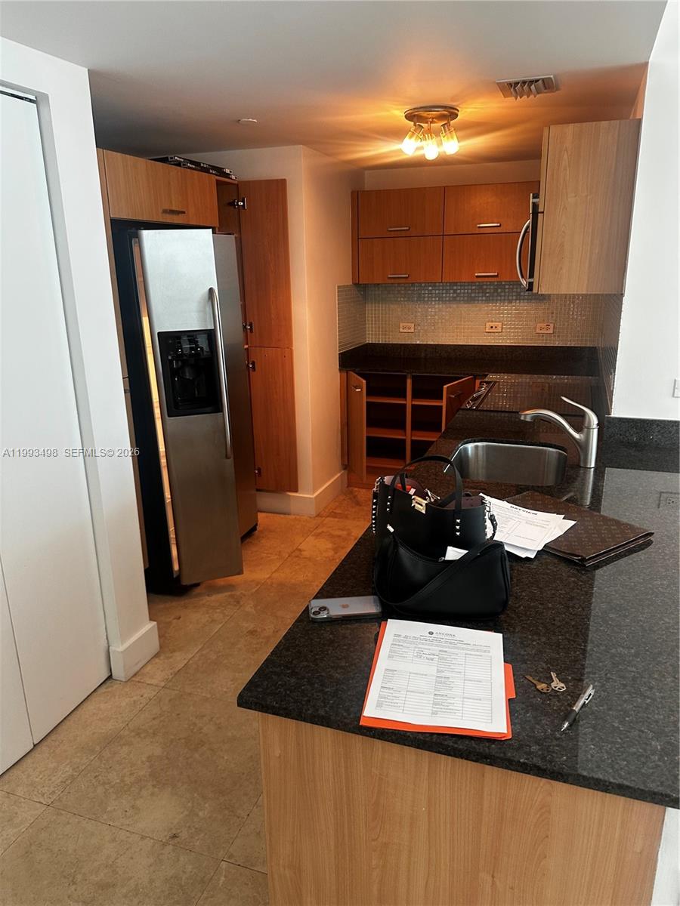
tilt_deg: -13.2
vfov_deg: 71.6
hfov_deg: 56.8
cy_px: 453
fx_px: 629
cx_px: 340
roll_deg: +1.2
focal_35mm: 24
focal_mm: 6.86
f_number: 1.78
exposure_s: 1/60
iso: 160
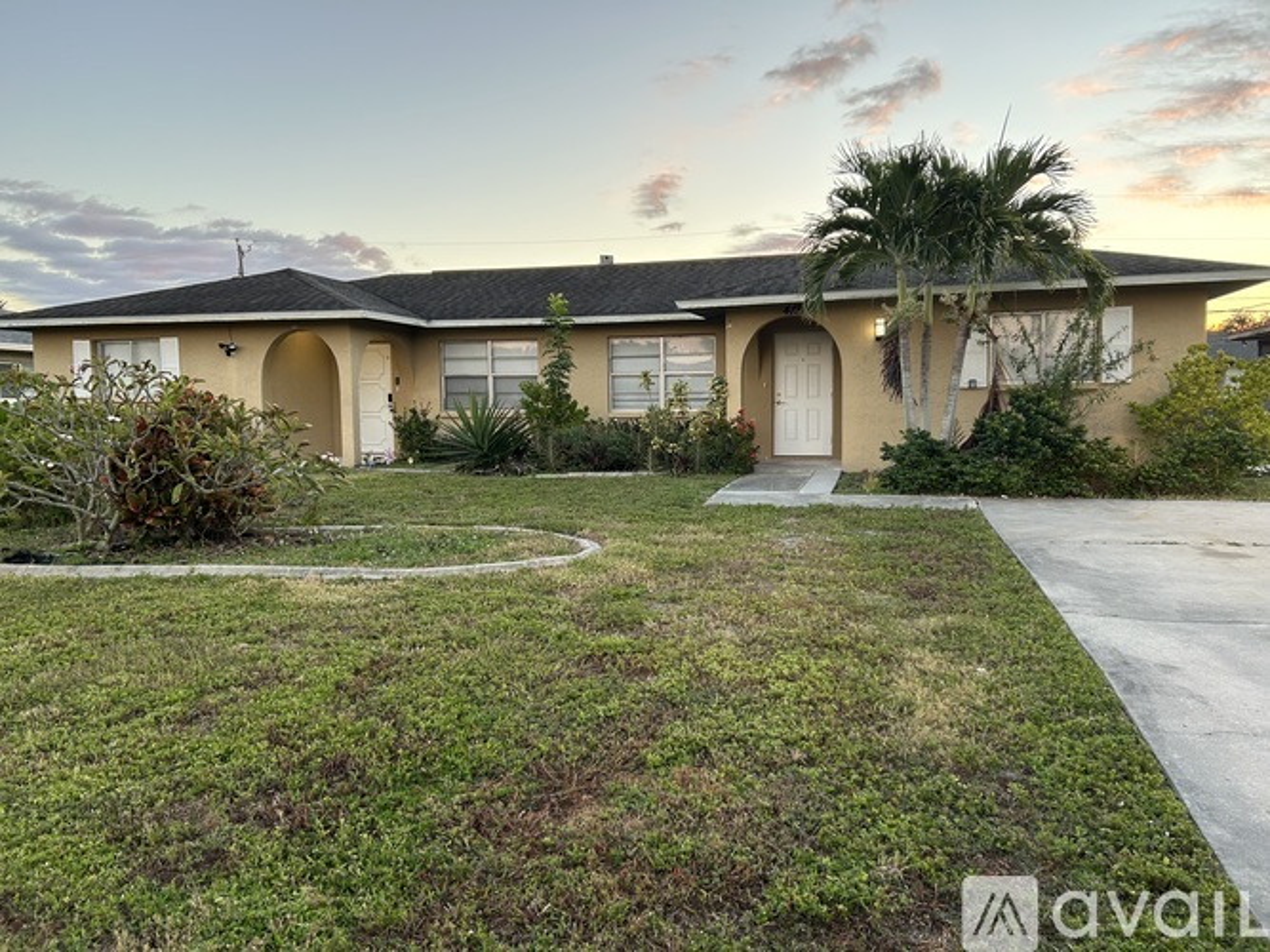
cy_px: 476
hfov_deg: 67.3
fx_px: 954
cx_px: 635
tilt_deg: -4.3
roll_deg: +0.8
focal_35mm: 26
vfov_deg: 53.0
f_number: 1.5
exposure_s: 1/157
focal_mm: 5.7
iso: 64
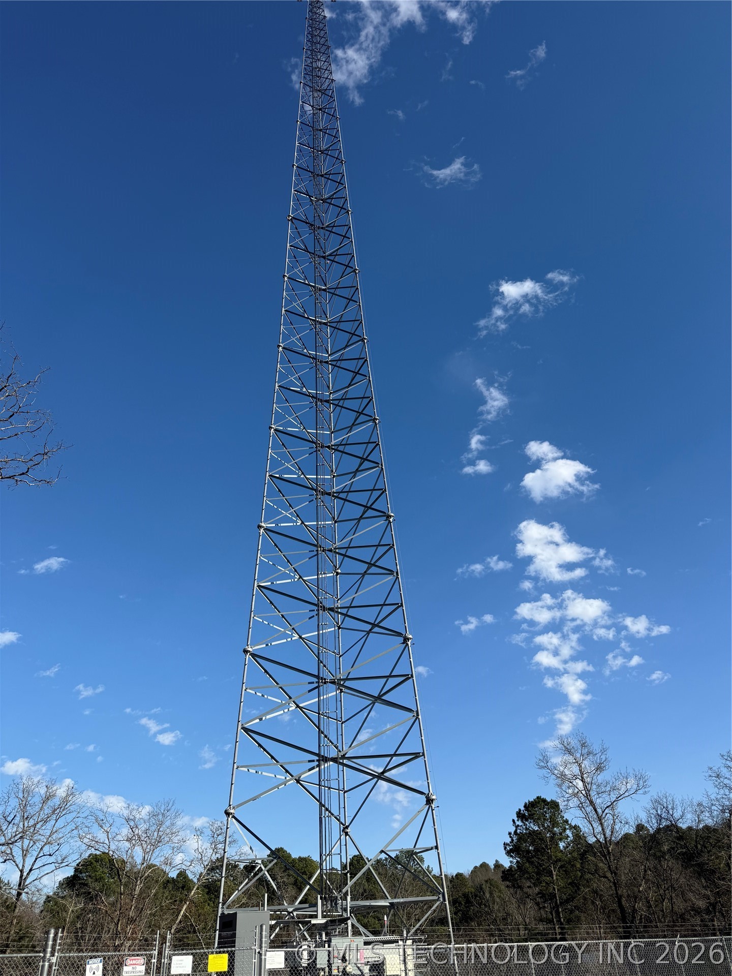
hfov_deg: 56.8
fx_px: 677
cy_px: 488
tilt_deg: +34.3
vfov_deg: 71.6
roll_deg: +3.7
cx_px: 366
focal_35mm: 24
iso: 80
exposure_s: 1/3953
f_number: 1.78
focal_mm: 6.76
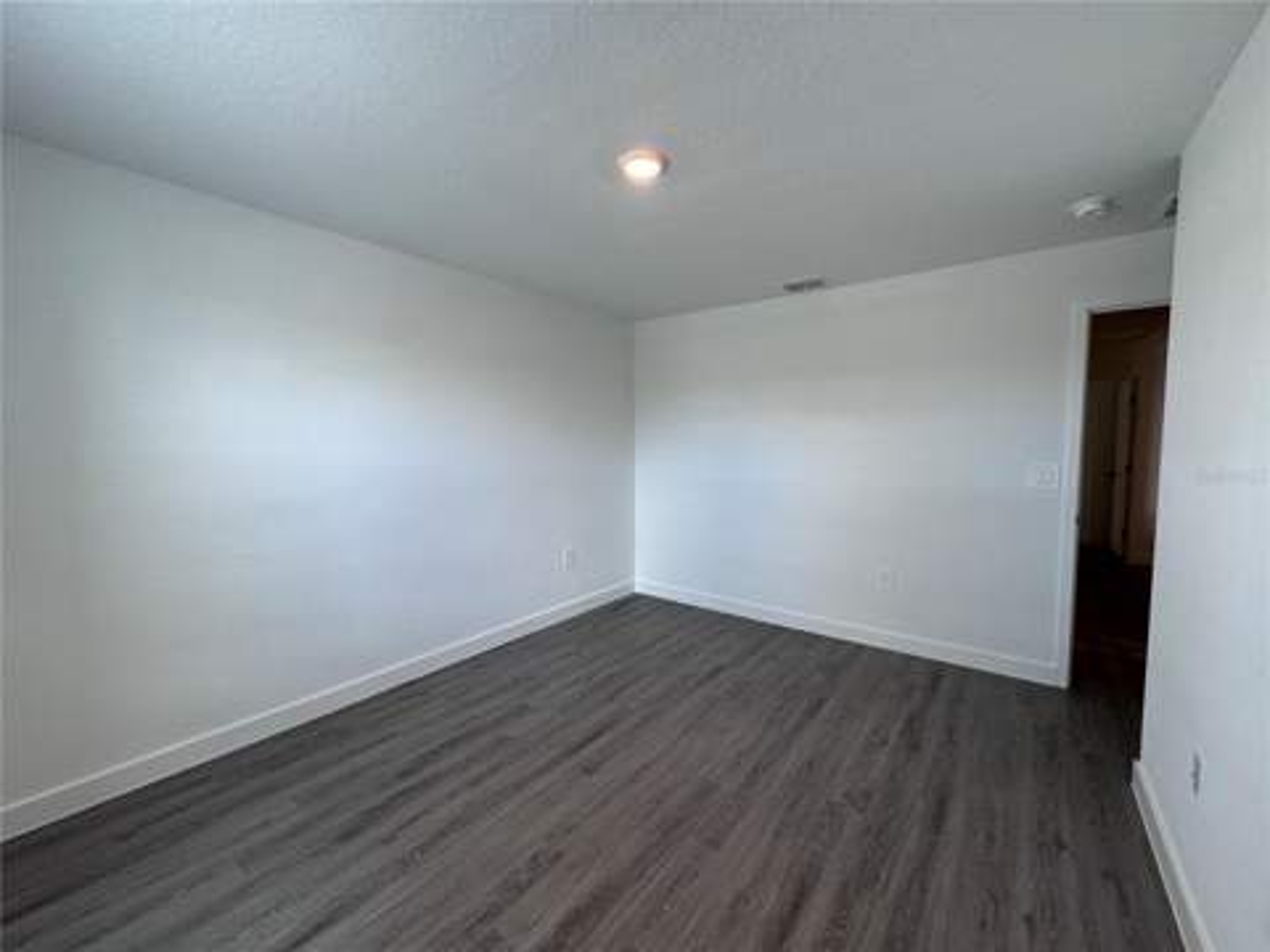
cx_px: 635
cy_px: 476
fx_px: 514
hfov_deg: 102.1
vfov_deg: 85.7
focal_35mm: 14
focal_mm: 2.22
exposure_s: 1/120
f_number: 2.2
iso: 125
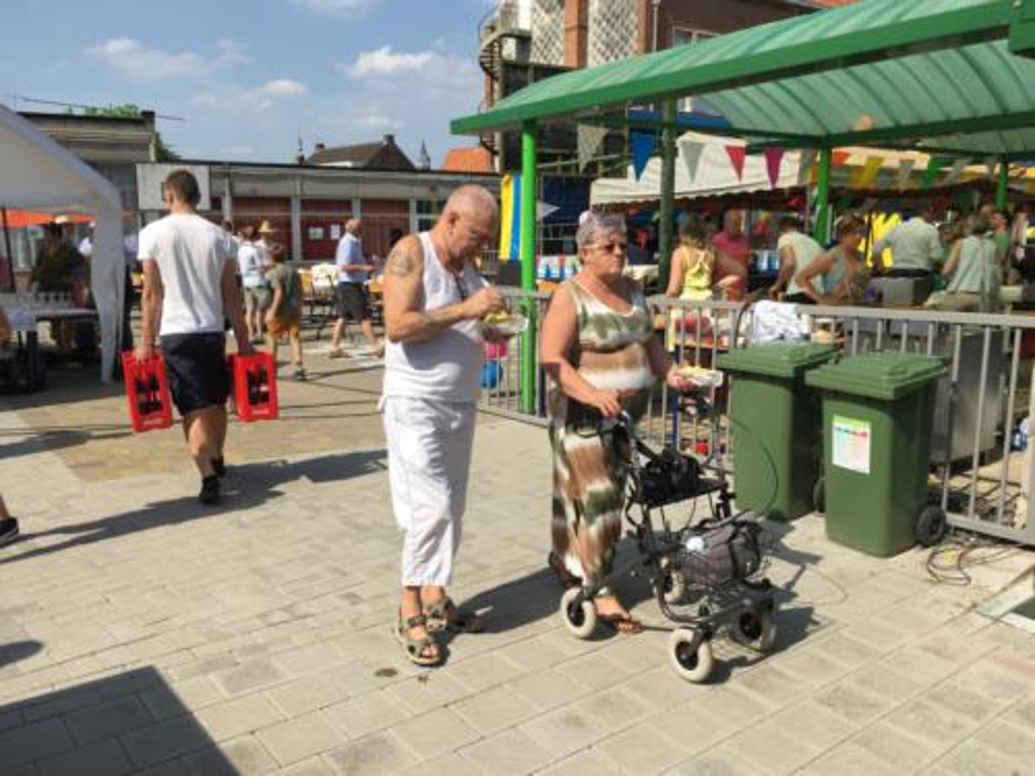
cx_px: 518
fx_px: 867
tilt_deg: -7.4
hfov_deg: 61.7
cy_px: 388
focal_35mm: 29
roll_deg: +2.0
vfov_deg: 48.2
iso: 25
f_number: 2.2
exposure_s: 1/1637
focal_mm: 4.15
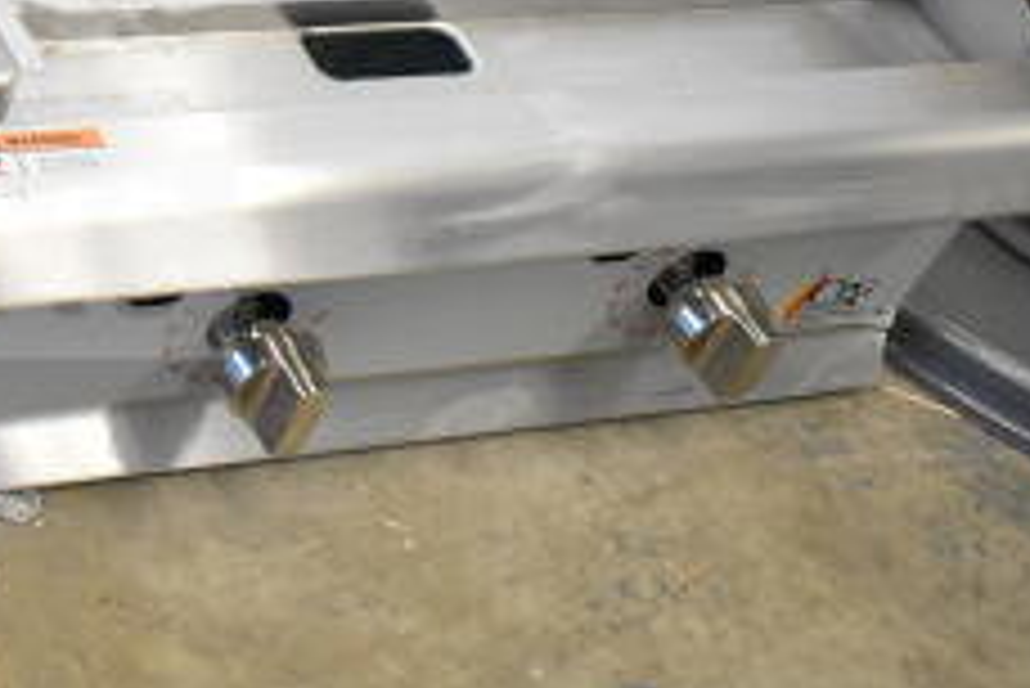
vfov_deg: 18.5
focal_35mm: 72
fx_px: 2061
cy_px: 2
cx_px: -274
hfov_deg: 24.7
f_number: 3.5
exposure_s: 1/80
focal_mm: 18
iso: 1600
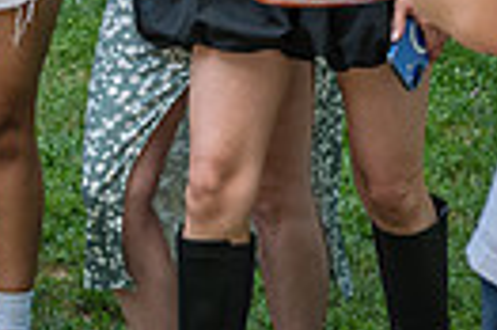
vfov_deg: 5.5
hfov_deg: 8.3
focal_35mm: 244
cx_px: -197
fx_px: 3364
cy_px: -294
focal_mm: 55
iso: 500
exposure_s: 1/320
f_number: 5.6
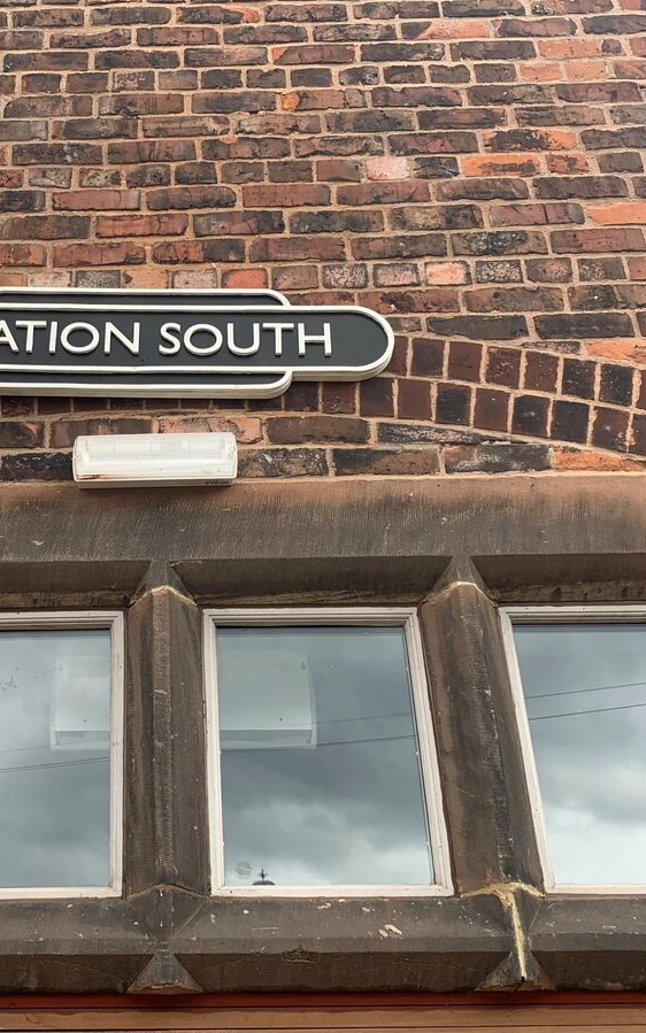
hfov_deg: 27.5
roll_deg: +0.2
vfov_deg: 43.5
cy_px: 510
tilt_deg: +32.4
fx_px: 1296
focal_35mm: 46
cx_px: 132
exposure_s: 1/407
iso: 25
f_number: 1.8
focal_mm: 4.25
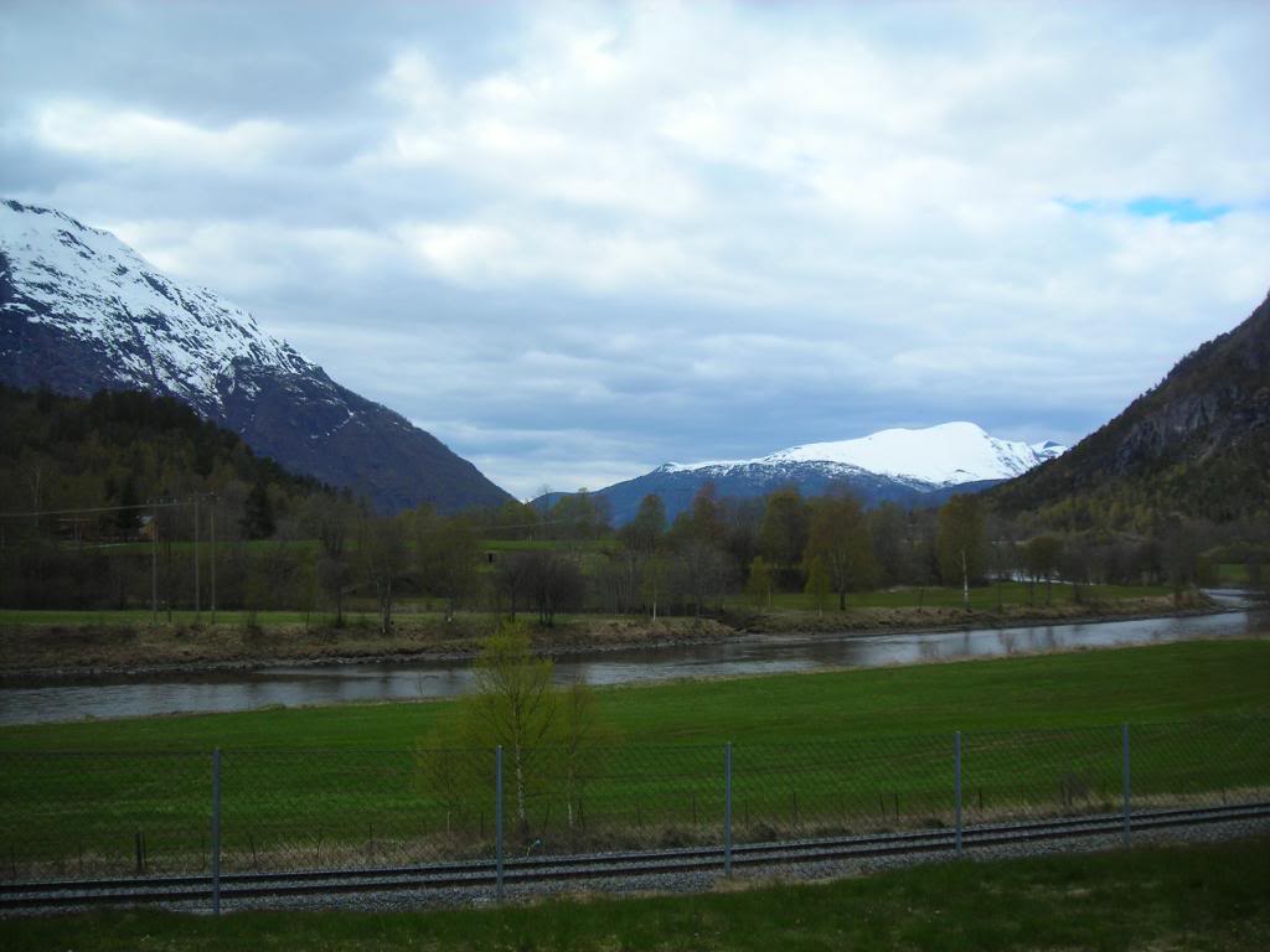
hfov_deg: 49.0
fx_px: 1394
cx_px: 635
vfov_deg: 37.7
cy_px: 476
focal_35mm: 38
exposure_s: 1/500
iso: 50
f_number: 3.2
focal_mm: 6.3
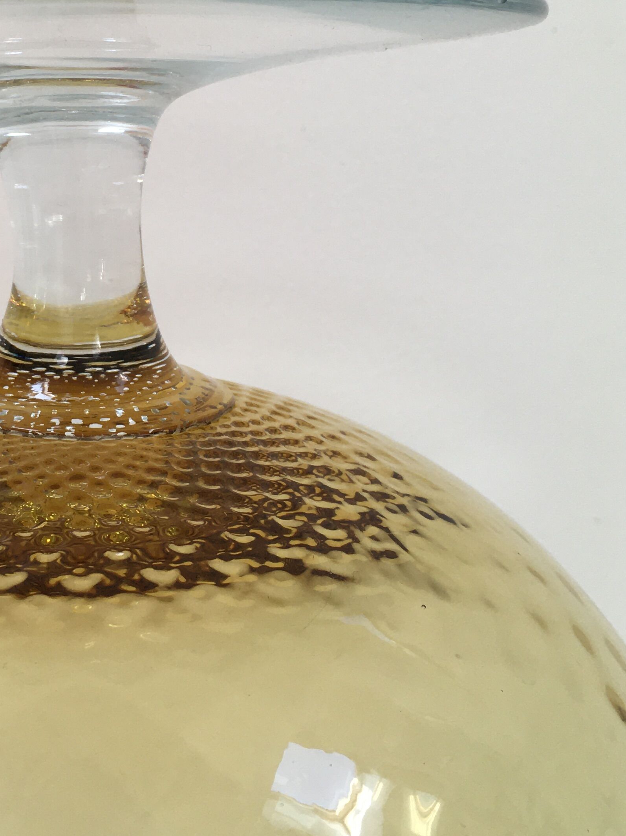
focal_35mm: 55
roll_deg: +0.6
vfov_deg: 34.5
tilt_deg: -8.4
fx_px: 1326
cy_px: 258
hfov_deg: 26.0
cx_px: 117
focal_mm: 4.15
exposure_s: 1/100
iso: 40
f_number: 2.2
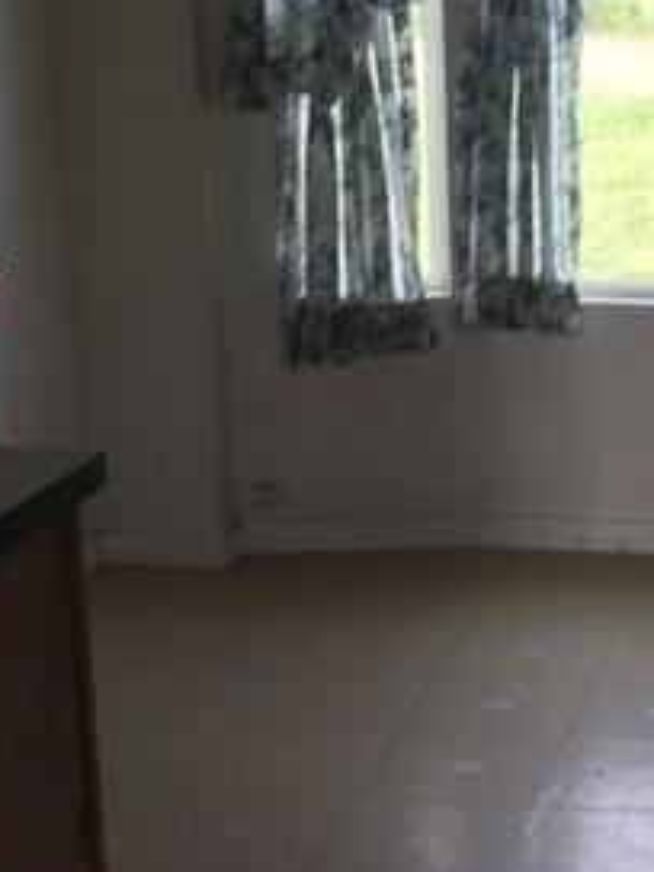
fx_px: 2066
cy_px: 555
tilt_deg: -15.4
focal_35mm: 82
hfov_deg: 17.2
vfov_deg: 23.8
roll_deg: -2.7
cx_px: 789
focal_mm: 4.15
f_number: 2.2
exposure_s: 1/40
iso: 40
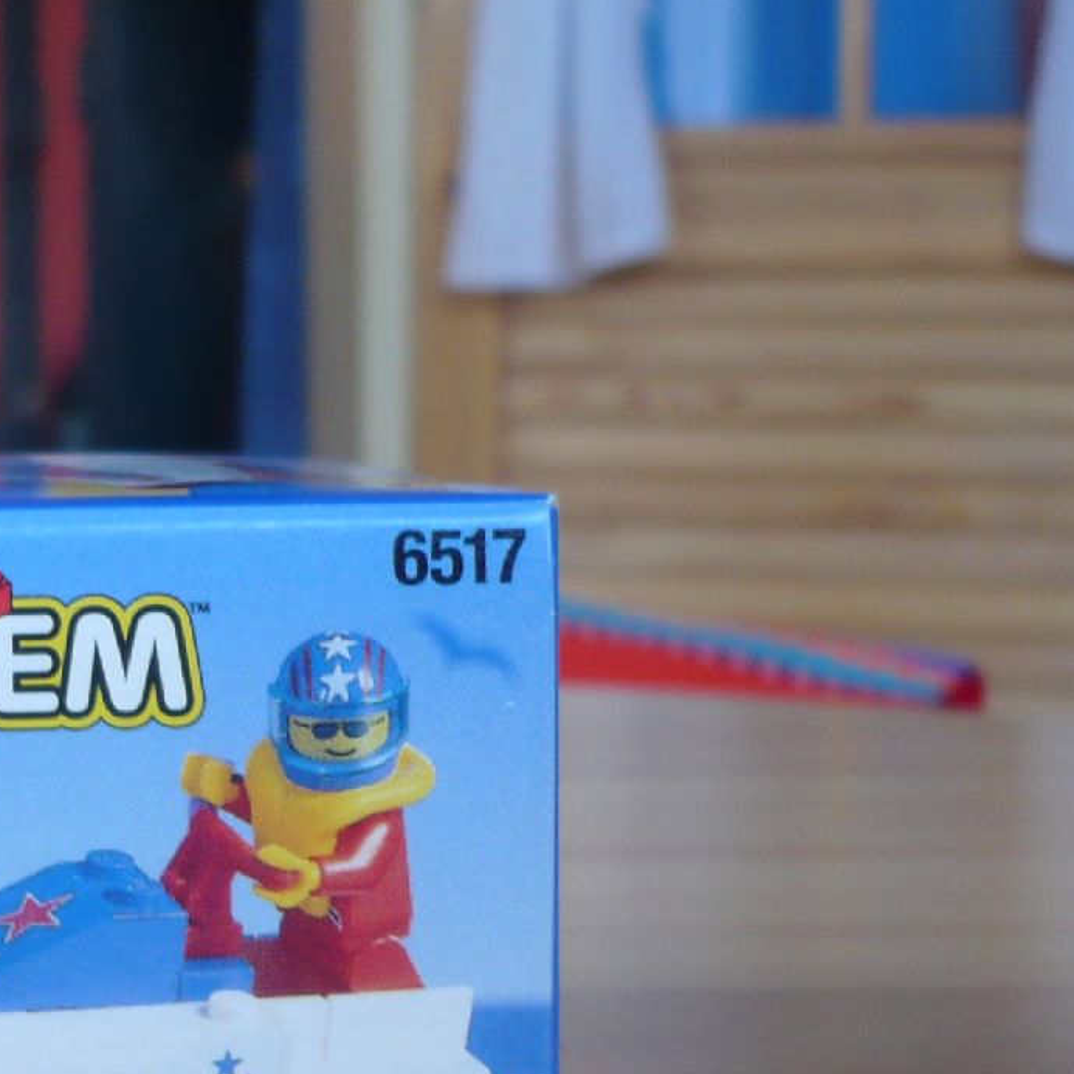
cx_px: -95
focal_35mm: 88
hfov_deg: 19.0
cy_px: 818
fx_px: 3089
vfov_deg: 19.6
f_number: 2.8
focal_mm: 5.8
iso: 100
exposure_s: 1/30
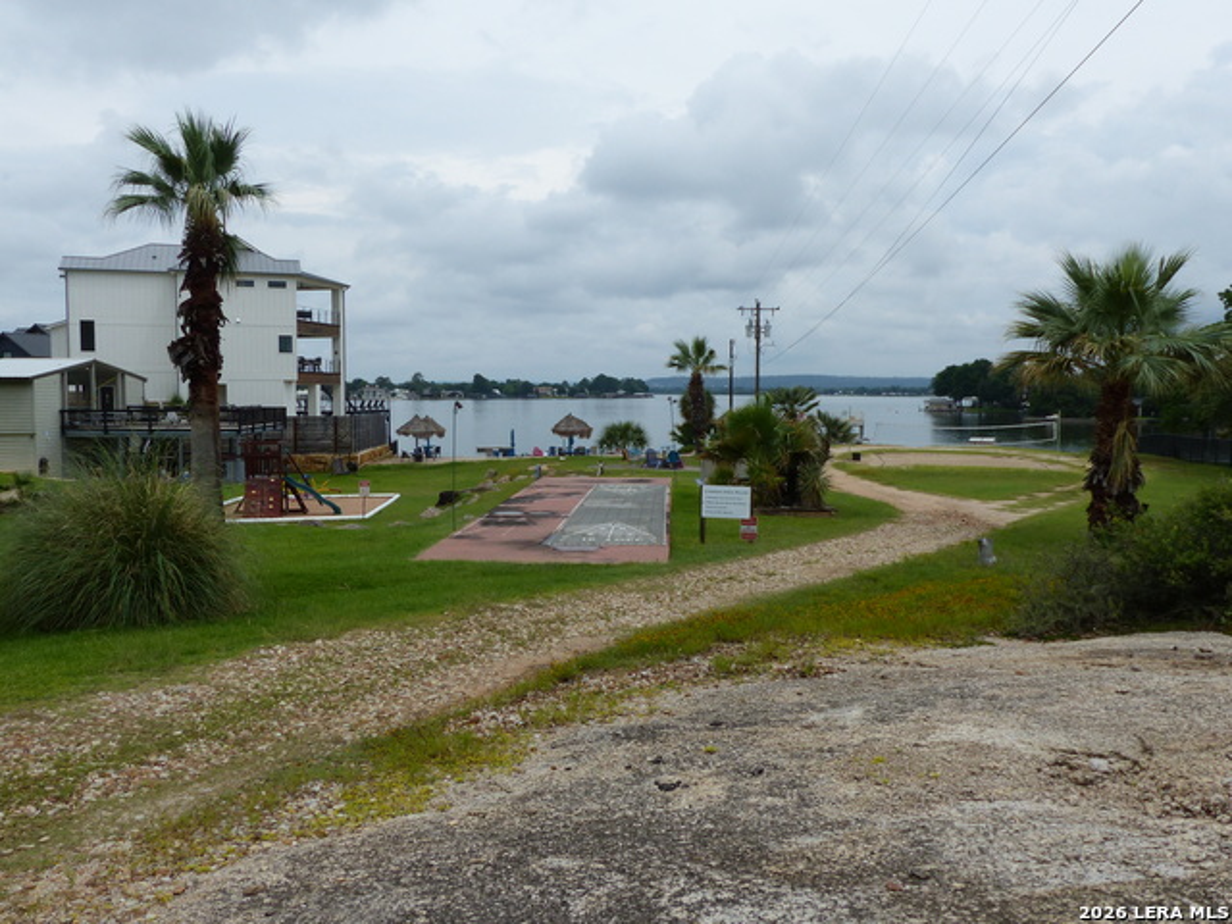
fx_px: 1068
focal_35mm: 30
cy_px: 462
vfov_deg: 46.8
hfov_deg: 60.0
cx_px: 616
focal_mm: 5.4
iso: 100
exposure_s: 1/1600
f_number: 4
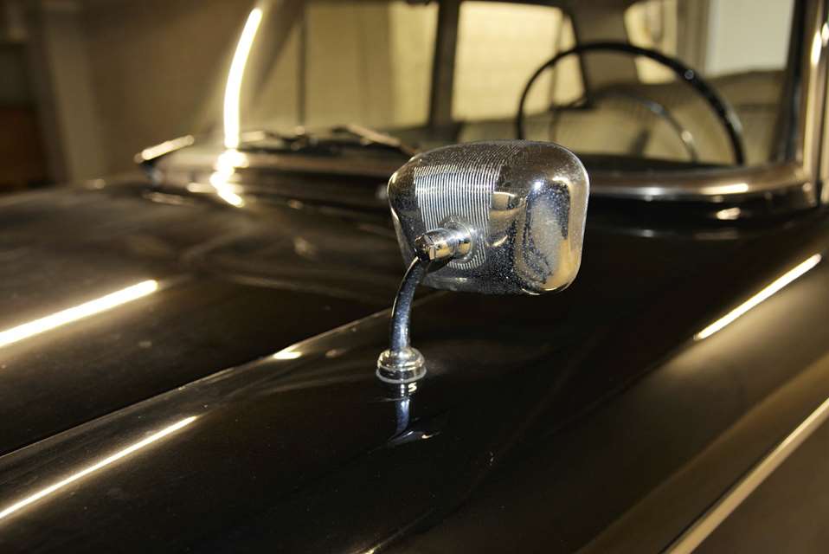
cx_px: 414
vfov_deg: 38.9
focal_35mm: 34
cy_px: 277
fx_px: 783
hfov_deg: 55.8
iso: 800
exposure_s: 1/60
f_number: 4
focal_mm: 34
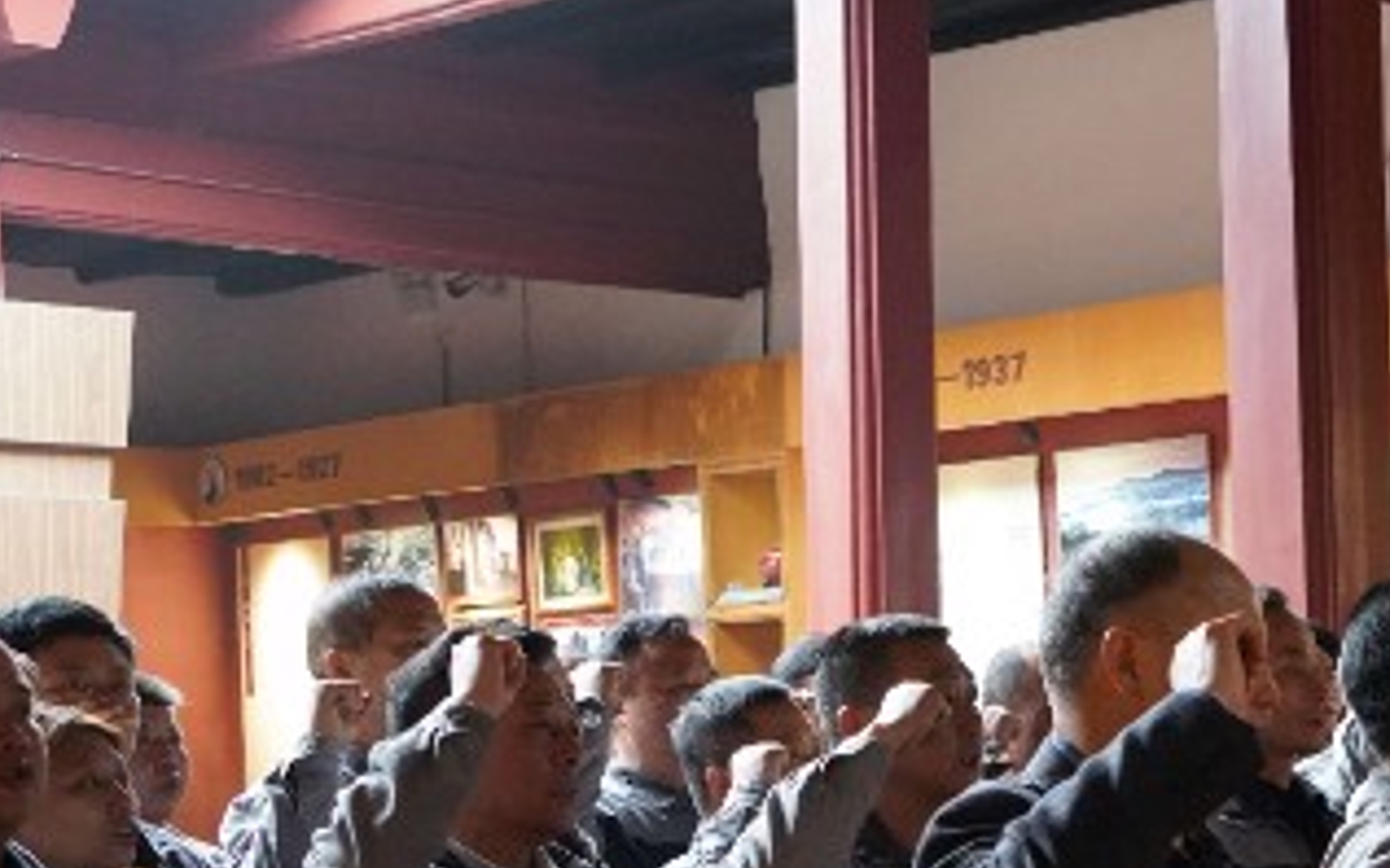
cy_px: 747
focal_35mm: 79
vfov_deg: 16.3
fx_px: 2992
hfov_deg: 24.4
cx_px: 1530
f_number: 4
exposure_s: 1/160
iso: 4000
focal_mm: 24
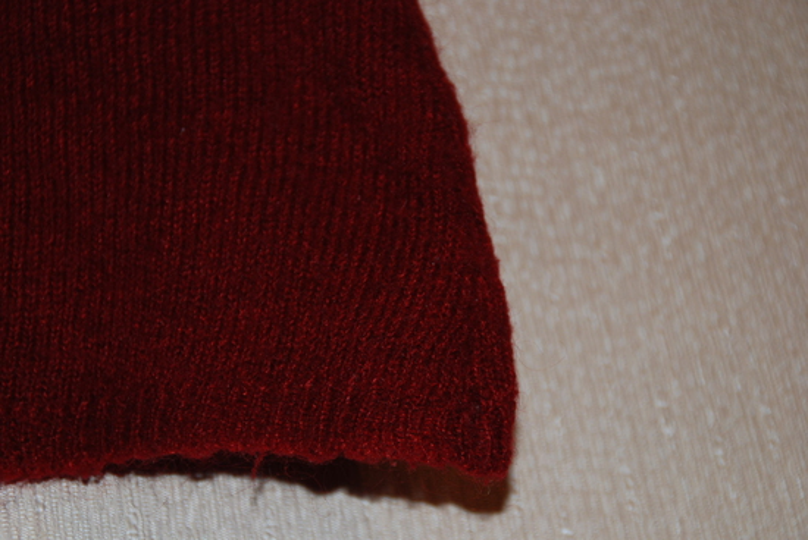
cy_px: 270
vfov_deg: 12.2
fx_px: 2528
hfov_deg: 18.2
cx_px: 404
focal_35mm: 112
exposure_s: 1/60
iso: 200
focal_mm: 75
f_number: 5.6
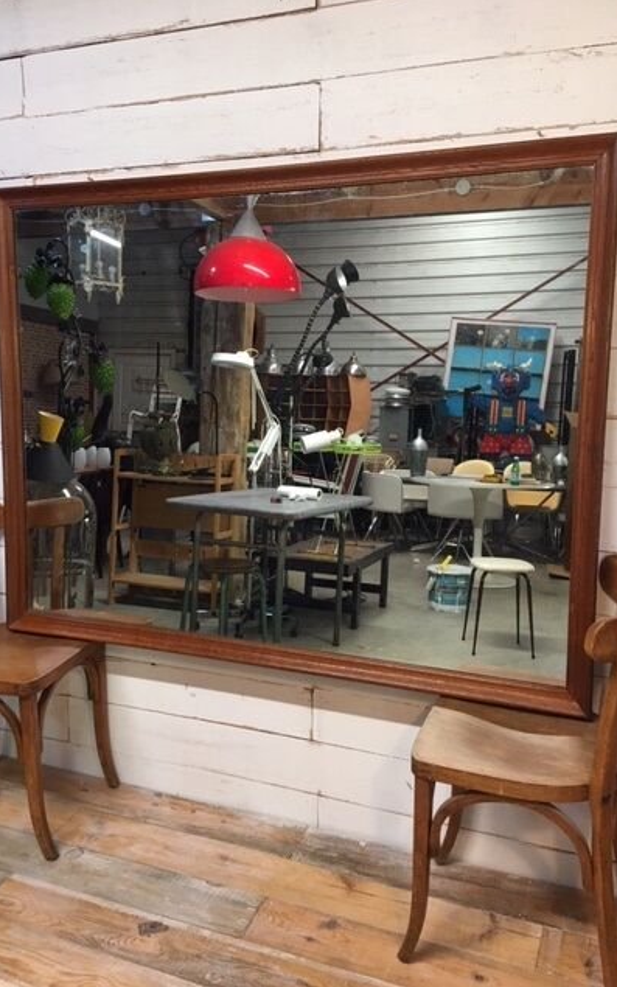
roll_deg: -0.7
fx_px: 834
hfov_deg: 40.6
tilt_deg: -10.5
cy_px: 491
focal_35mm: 31
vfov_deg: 61.2
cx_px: 283
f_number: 2.2
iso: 40
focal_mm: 4.15
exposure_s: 1/17
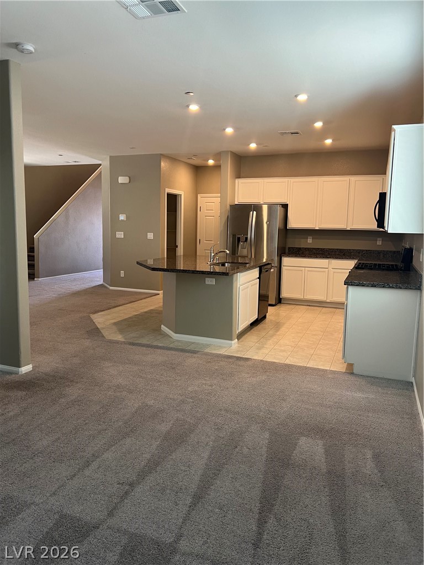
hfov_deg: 53.1
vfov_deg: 67.3
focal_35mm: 26
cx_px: 212
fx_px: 425
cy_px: 282
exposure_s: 1/60
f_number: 1.5
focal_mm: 5.7
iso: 80
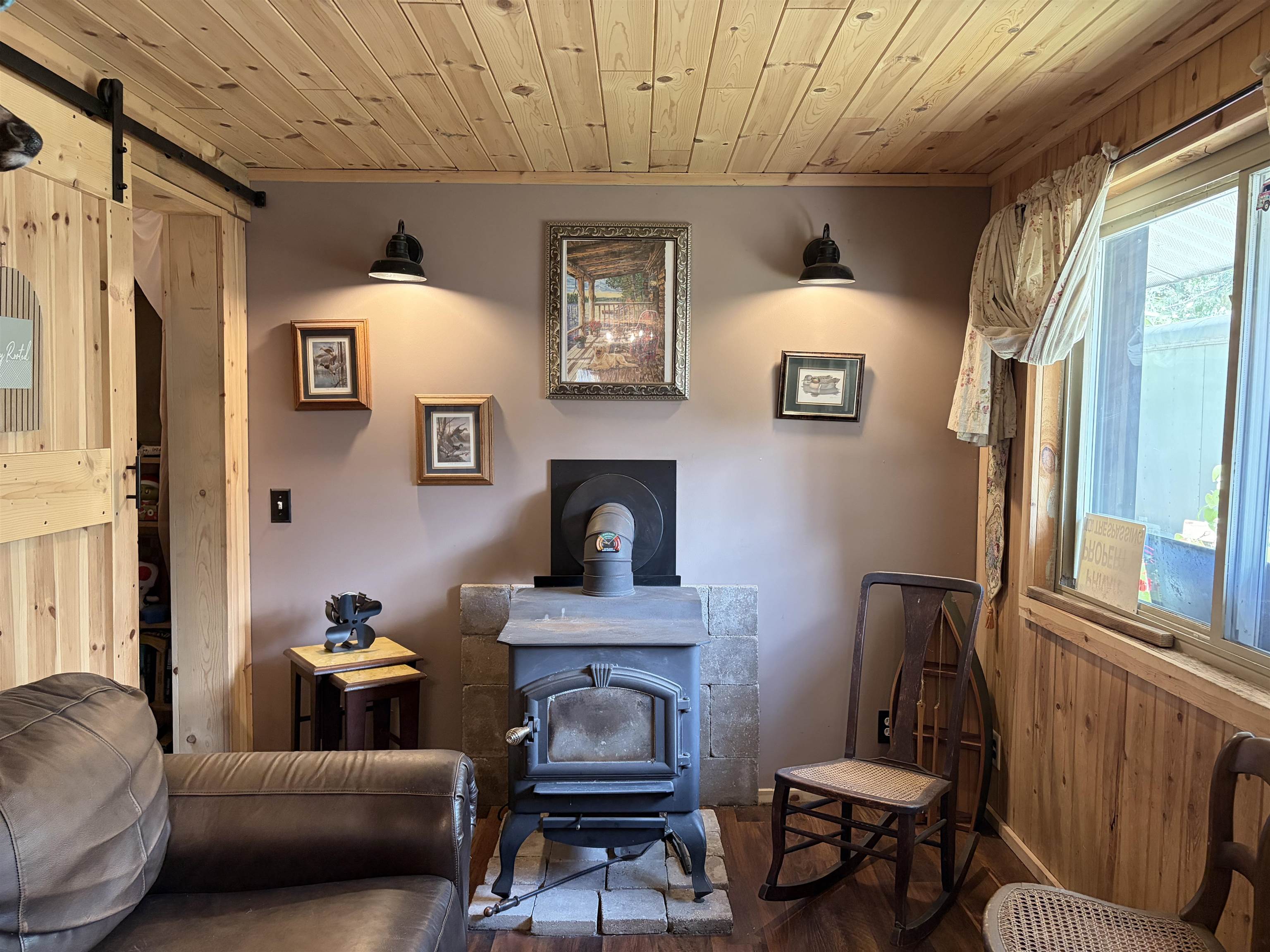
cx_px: 635
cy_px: 476
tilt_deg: -2.1
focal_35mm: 26
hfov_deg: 67.3
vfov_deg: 53.1
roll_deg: +0.7
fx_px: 954
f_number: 1.6
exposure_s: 1/60
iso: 500
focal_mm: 5.96
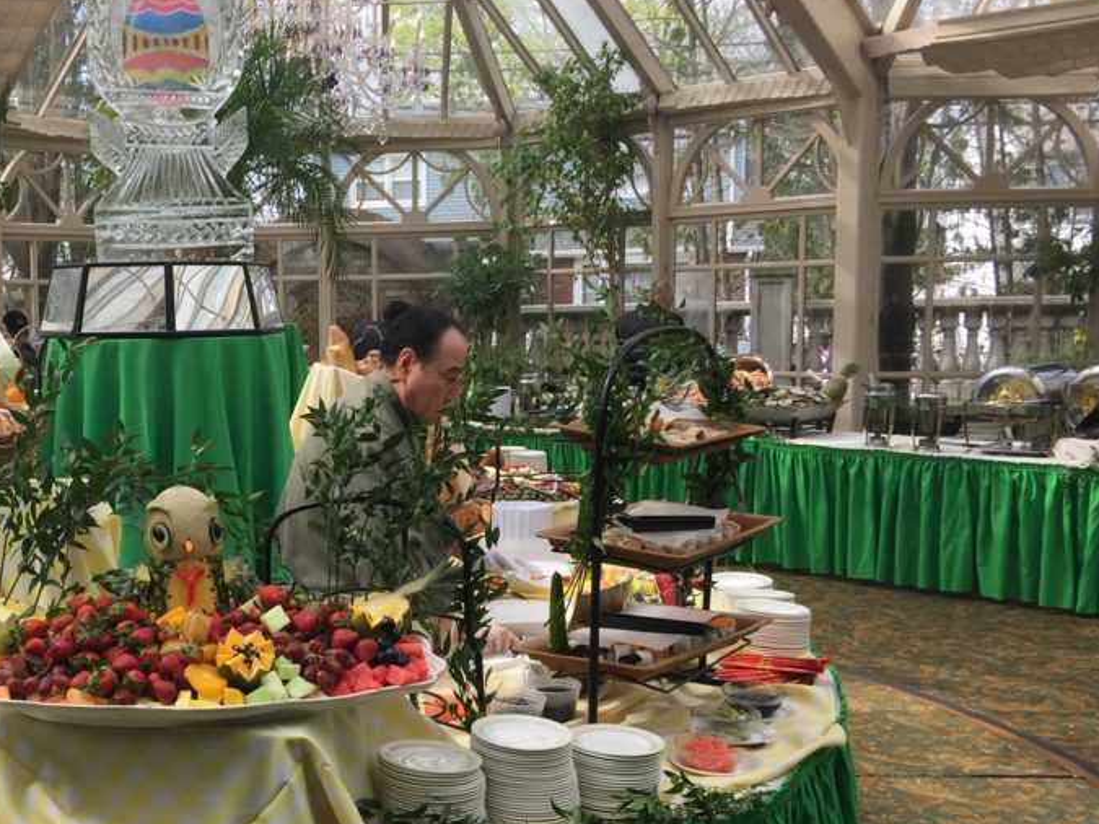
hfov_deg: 41.6
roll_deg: +1.0
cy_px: 476
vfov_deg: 32.8
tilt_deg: -7.2
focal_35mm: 44
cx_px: 269
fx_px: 1397
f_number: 2.2
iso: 32
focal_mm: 4.15
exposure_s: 1/363
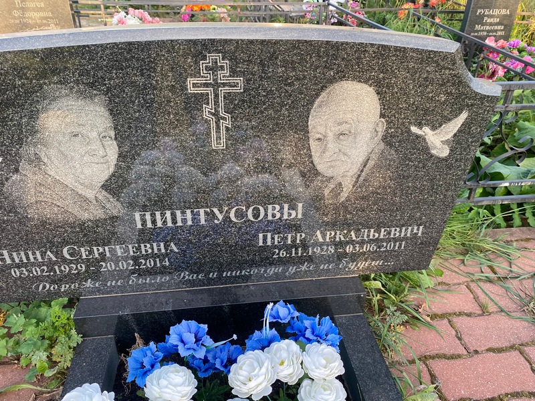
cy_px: 200
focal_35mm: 26
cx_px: 268
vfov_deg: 53.1
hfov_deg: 67.3
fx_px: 402
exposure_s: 1/123
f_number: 1.8
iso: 32
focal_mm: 4.25
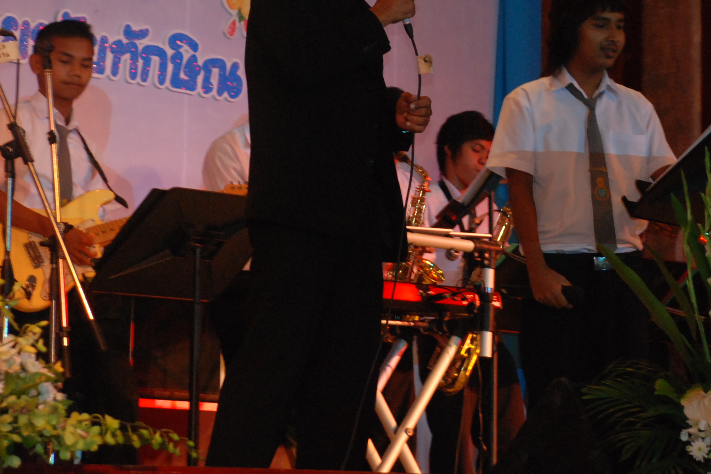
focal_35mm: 152
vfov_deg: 9.0
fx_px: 3002
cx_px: 538
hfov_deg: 13.5
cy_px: 153
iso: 1000
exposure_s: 1/60
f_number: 5.3
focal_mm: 66
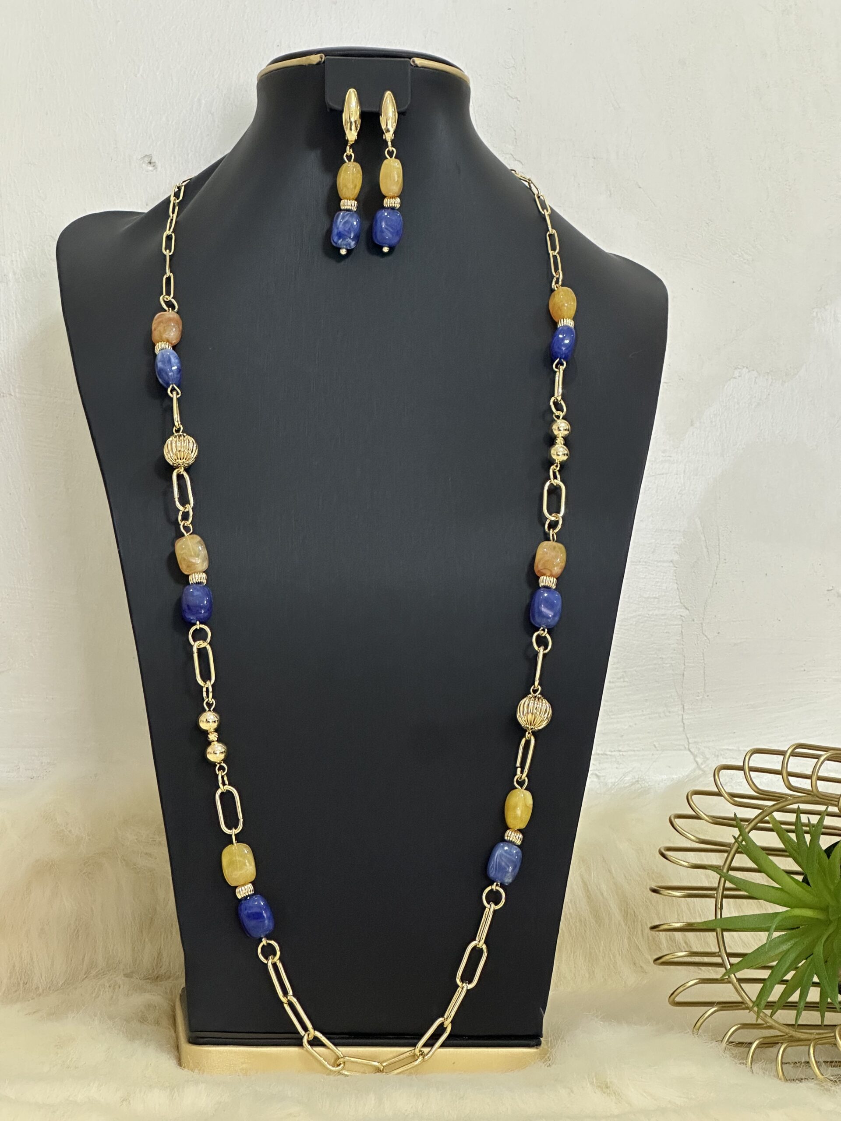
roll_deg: -1.3
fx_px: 2494
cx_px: 420
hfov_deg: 19.1
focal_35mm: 77
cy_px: 560
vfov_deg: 25.3
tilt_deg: +0.6
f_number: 2.8
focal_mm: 9
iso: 400
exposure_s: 1/60
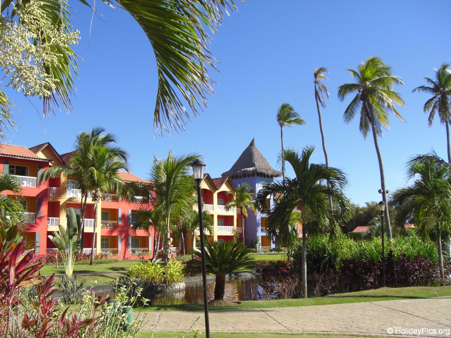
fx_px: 495
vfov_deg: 37.7
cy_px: 169
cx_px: 226
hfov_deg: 49.0
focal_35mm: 38
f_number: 2.7
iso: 64
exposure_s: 1/800
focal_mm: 6.2
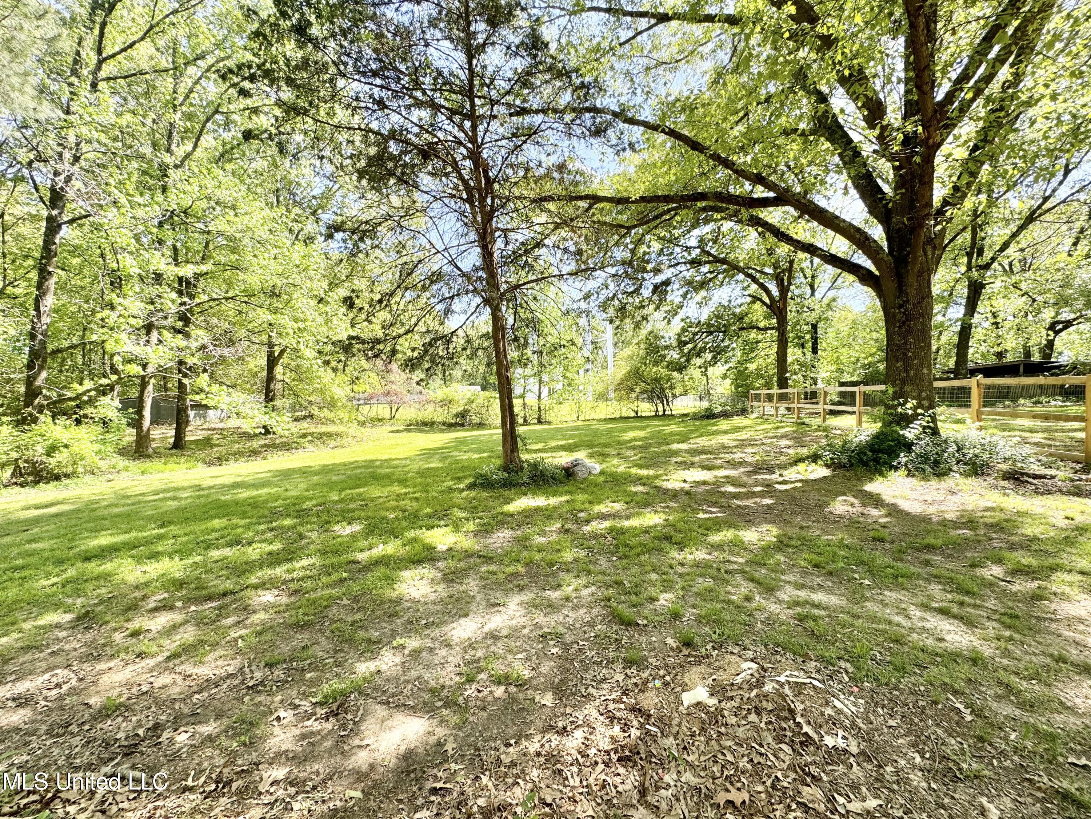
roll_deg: -1.5
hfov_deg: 102.1
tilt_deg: -0.1
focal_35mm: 14
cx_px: 546
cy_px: 410
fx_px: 441
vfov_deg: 85.7
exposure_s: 1/296
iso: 40
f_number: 2.2
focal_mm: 2.22
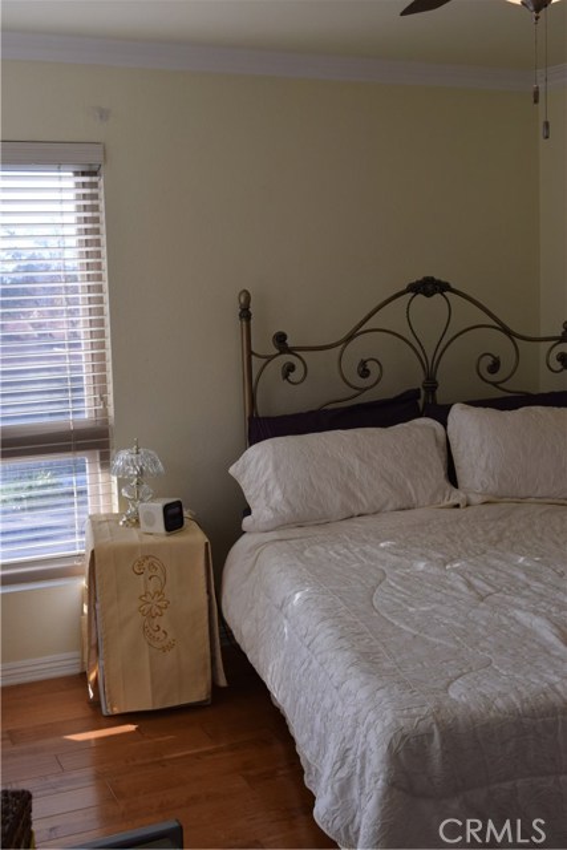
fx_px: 1027
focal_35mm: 44
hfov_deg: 30.9
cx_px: 284
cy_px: 425
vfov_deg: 45.0
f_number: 7.1
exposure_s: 1/200
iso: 400
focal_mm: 29
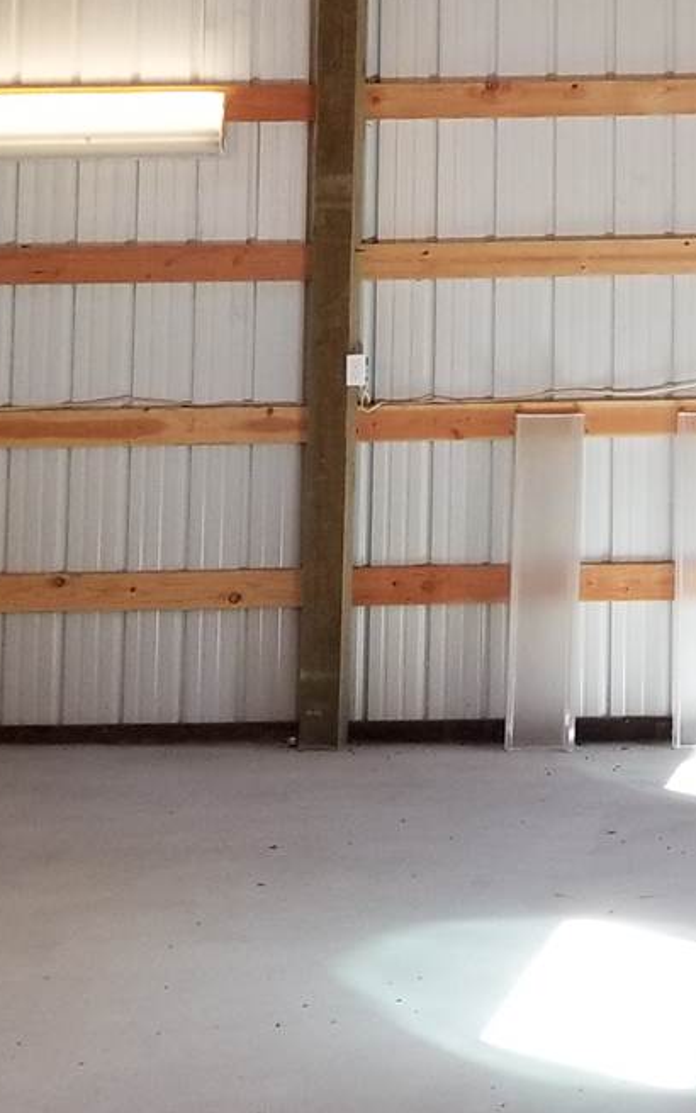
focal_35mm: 86
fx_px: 2610
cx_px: 979
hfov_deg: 14.4
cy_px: 17
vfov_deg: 23.2
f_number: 1.7
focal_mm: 4.3
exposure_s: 1/30
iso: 160
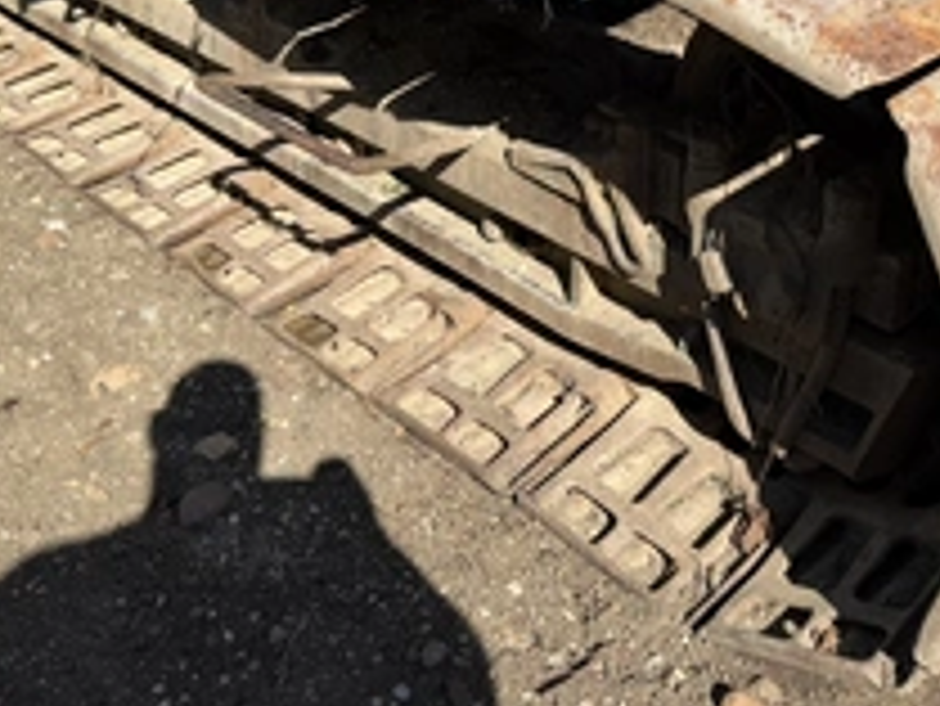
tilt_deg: -25.2
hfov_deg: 41.2
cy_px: 103
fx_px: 1250
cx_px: 513
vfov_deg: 30.5
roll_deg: -0.9
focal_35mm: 46
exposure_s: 1/3425
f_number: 1.78
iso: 80
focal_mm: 6.76
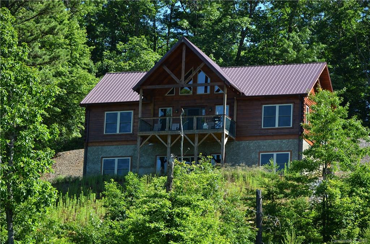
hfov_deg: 13.1
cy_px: 122
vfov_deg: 8.7
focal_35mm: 158
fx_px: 1615
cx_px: 185
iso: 200
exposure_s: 1/200
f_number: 7.1
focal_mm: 105
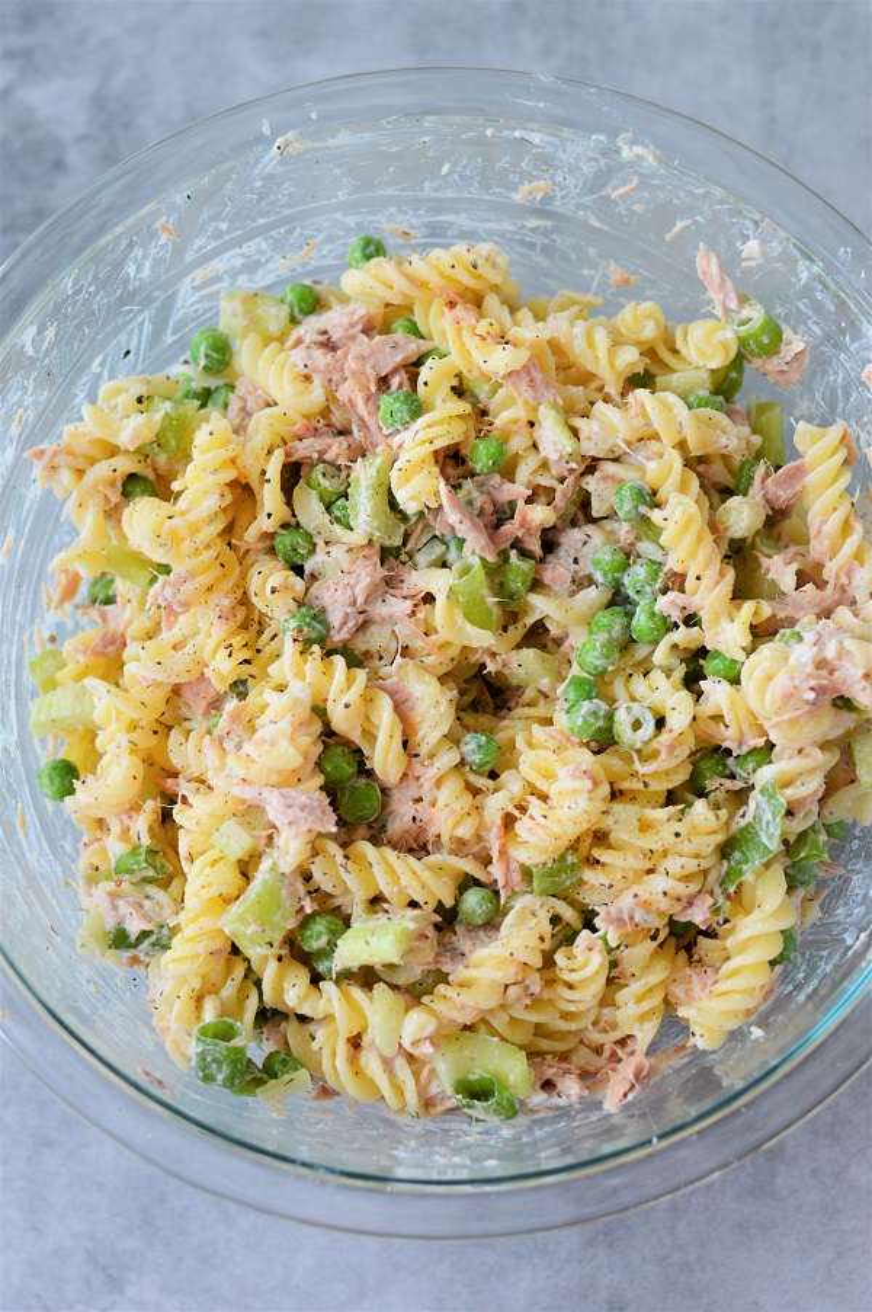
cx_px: 436
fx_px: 2729
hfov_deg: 18.2
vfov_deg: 27.0
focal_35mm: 75
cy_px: 656
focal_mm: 50
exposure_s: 1/500
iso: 560
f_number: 2.8
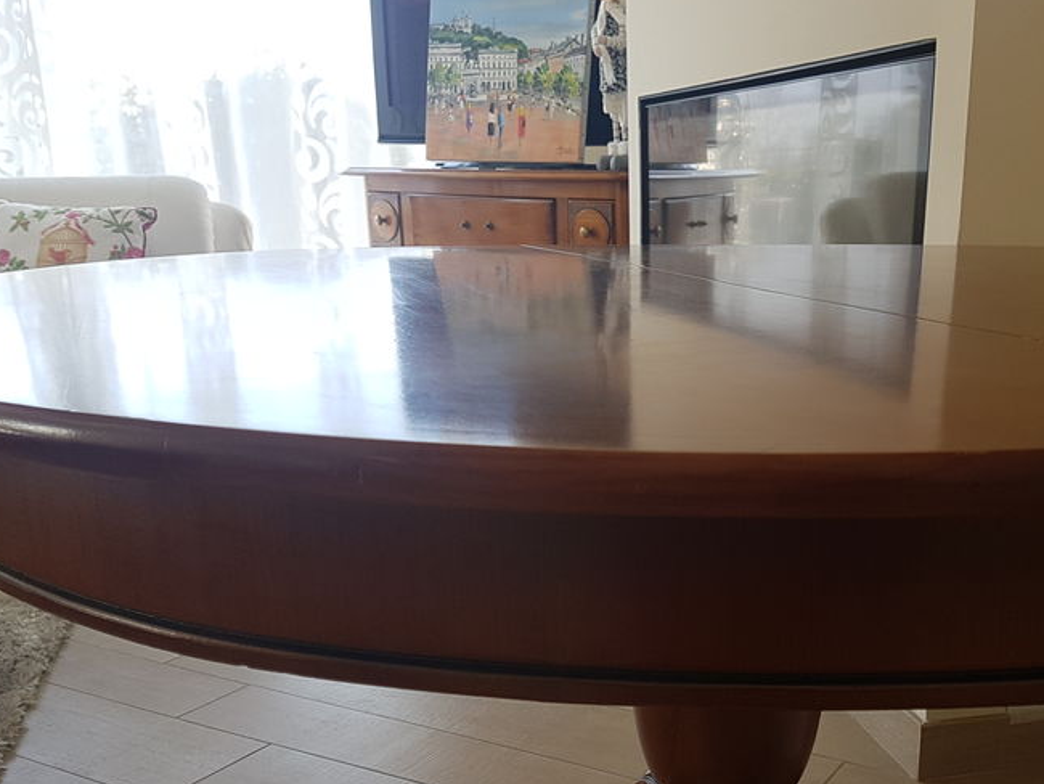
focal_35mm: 40
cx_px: 678
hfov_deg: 46.2
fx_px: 1207
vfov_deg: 35.5
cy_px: 543
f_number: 1.7
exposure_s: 1/114
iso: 40
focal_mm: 4.2
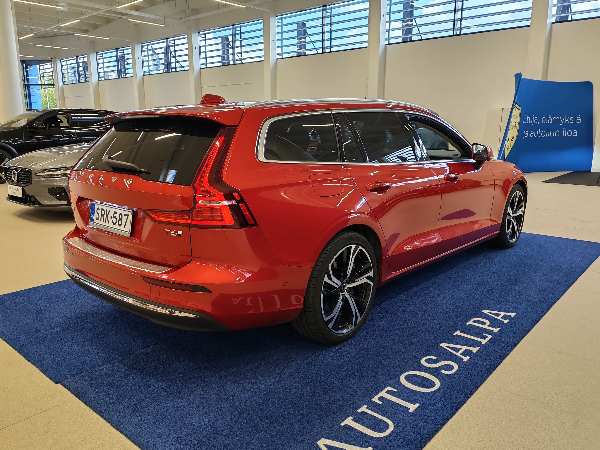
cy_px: 225
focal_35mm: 28
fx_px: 485
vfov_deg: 49.7
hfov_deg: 63.4
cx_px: 293
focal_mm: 6.12
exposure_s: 1/100
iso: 109
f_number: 1.9
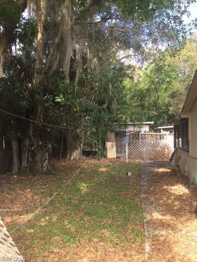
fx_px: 220
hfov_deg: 48.2
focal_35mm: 29
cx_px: 98
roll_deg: +1.4
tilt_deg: +2.2
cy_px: 131
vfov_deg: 61.7
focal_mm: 4.15
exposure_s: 1/247
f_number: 2.2
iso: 32
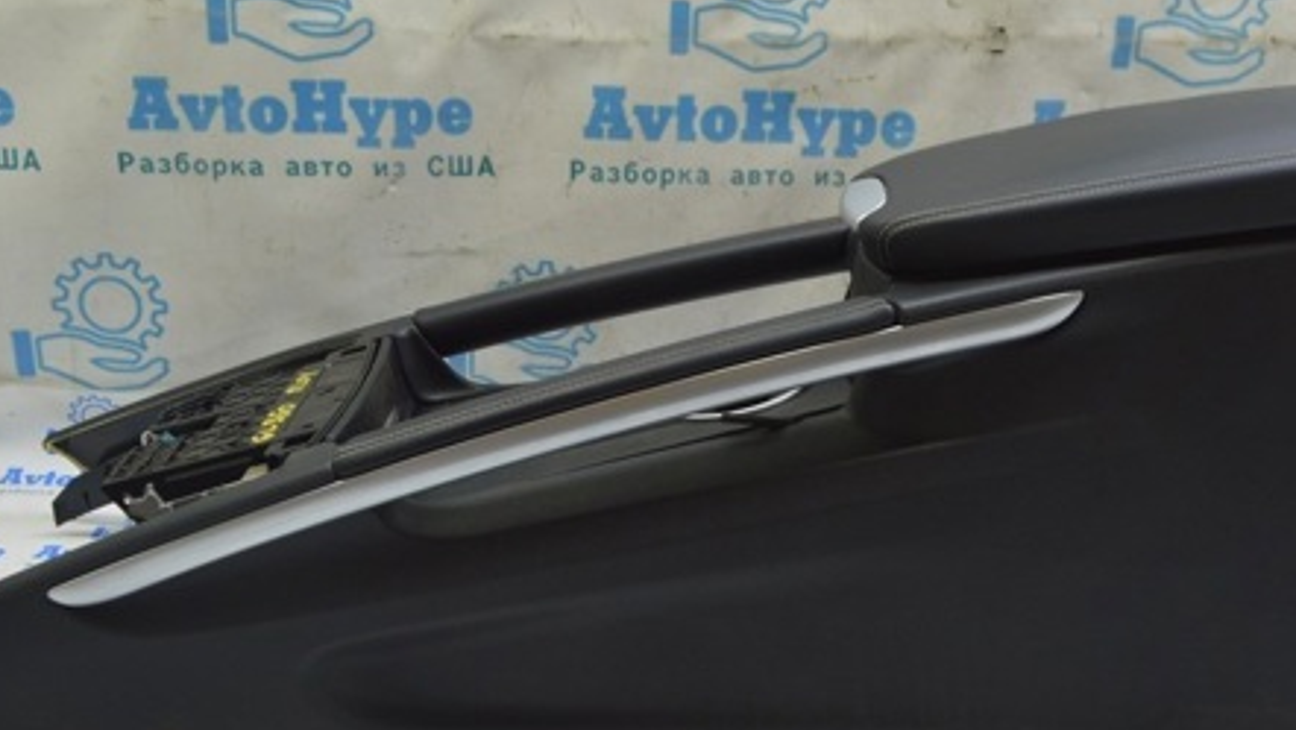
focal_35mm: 50
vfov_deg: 24.0
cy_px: 330
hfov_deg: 41.3
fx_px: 1719
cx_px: 710
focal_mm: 22
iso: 400
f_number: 5.6
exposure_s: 1/20
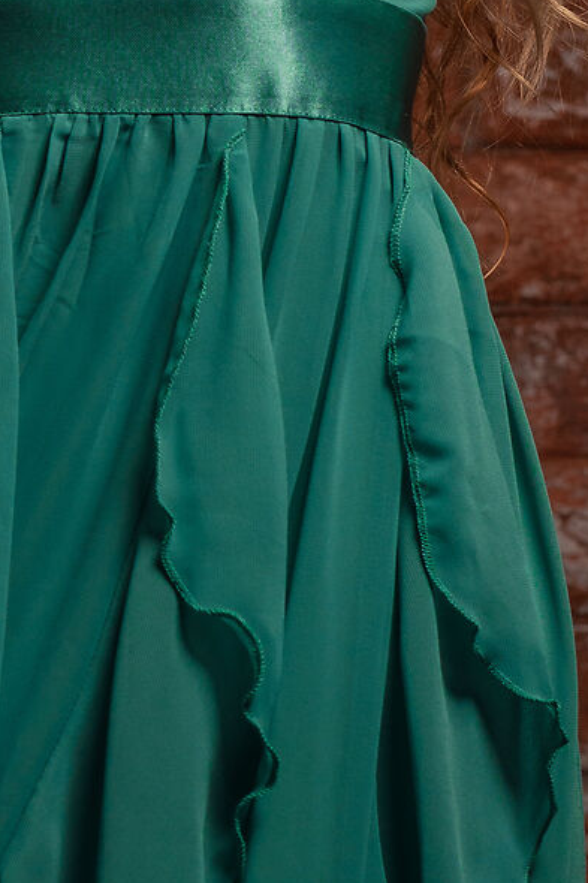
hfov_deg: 3.3
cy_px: 172
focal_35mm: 415
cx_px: -29
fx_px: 10173
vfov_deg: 5.0
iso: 100
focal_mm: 102
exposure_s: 1/160
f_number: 6.3
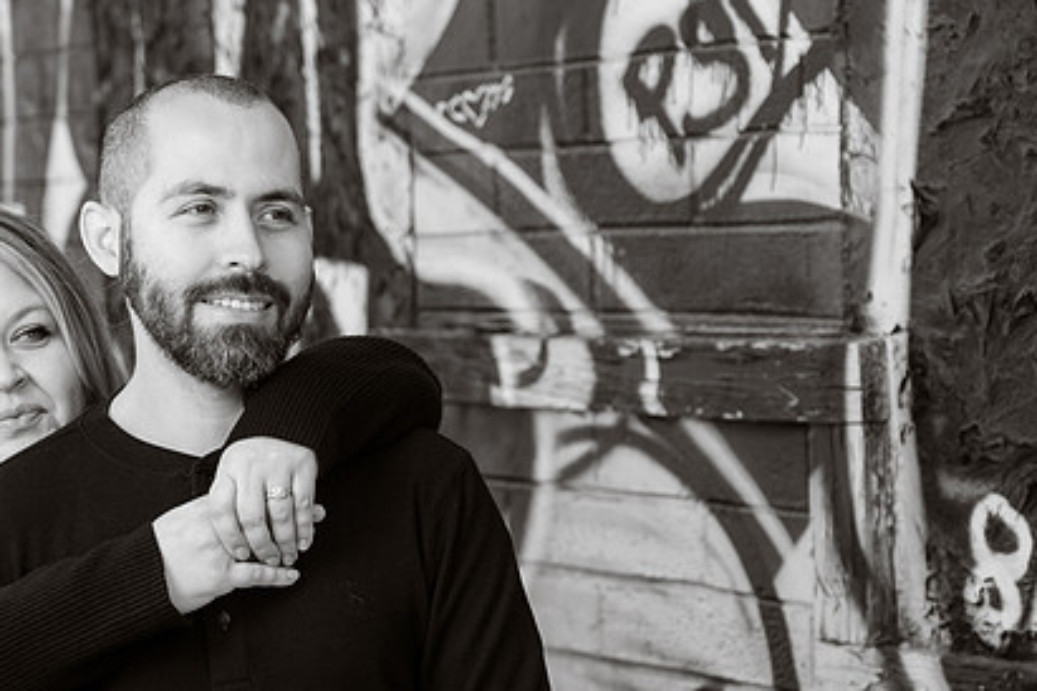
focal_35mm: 103
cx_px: 378
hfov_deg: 19.8
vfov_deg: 13.3
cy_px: 382
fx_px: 2967
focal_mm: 73
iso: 50
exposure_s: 1/60
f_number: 4
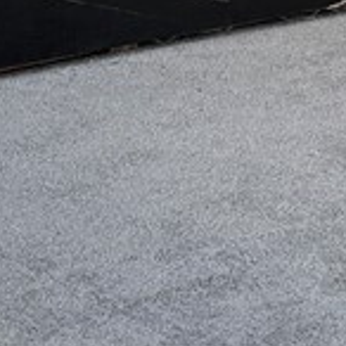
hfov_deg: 11.7
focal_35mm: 149
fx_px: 1685
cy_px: -332
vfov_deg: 10.8
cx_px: 175
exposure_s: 1/120
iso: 200
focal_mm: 6.76
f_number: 1.78
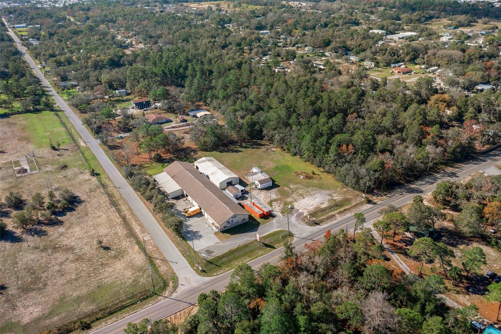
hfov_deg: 65.5
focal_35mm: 28
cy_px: 167
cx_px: 250
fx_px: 389
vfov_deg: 46.4
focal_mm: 10.26
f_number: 5.6
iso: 100
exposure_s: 1/640
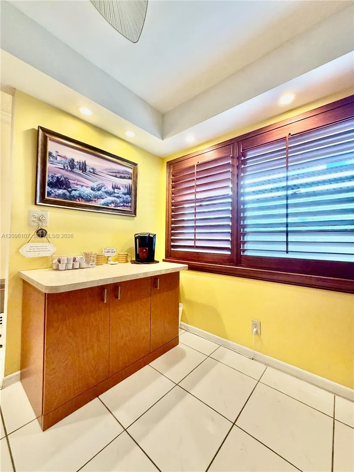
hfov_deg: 85.7
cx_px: 177
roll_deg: -0.8
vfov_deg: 102.1
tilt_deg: +1.9
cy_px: 236
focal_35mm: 14
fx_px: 191
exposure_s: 1/120
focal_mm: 2.22
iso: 200
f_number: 2.2
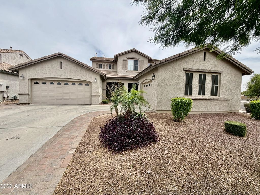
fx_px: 105
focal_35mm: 14
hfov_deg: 102.1
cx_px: 130
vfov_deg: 85.7
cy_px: 98
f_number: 2.2
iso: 20
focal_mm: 2.22
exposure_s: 1/864
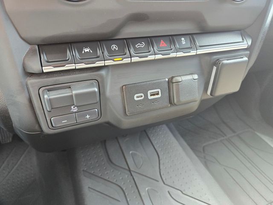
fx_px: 181
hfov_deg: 73.9
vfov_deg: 58.9
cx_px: 136
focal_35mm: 23
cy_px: 102
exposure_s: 1/100
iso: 500
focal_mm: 5.4
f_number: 1.8
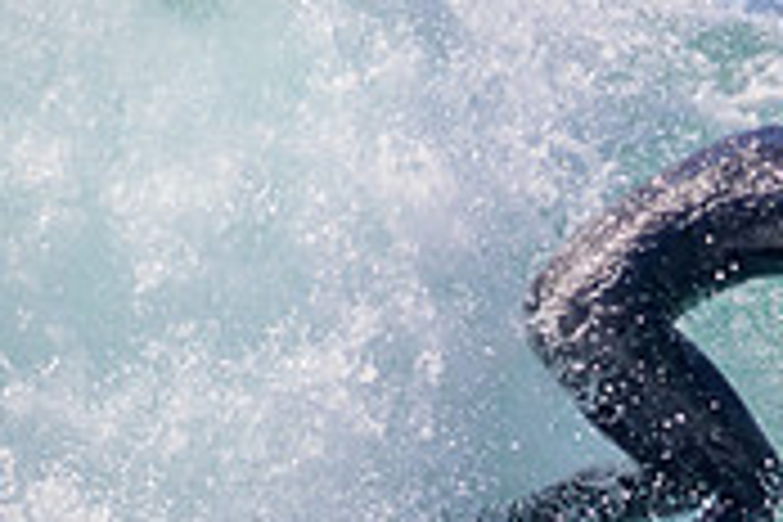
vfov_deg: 0.5
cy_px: 627
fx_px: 66267
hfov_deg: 0.7
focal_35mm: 3047
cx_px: 1187
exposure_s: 1/1600
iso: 1000
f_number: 11
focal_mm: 800
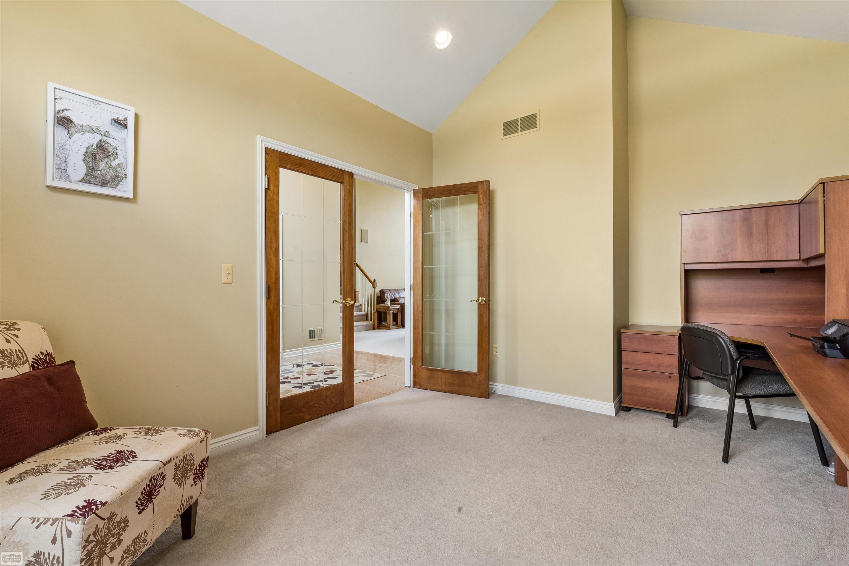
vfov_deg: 73.7
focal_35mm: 16
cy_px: 283
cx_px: 424
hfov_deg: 96.7
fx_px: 377
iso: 400
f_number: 16
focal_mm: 16
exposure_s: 1/6
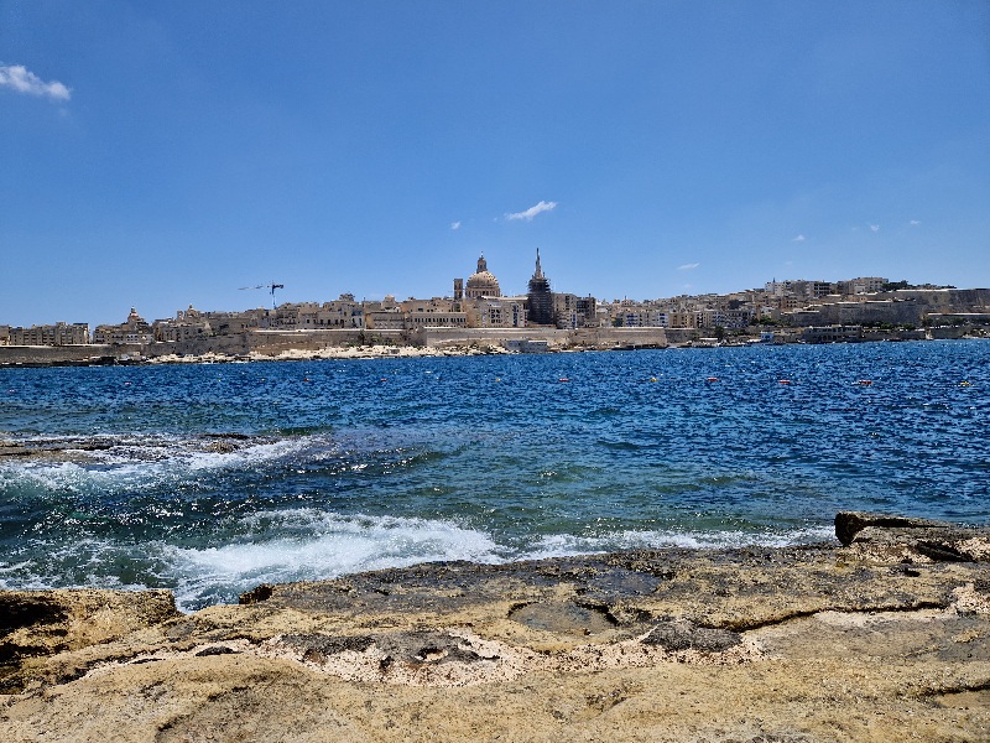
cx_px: 495
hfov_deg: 73.9
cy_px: 372
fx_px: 658
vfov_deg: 58.9
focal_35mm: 23
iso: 50
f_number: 1.8
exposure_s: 1/3333
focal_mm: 5.4
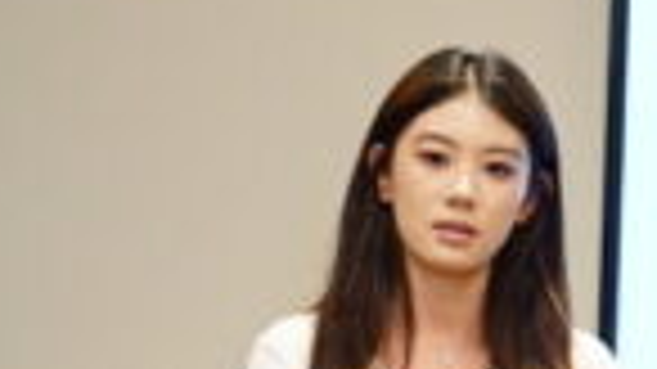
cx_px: 288
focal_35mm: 293
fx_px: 5102
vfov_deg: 4.1
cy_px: 353
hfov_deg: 7.4
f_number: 4.5
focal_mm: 40
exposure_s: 1/40
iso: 800
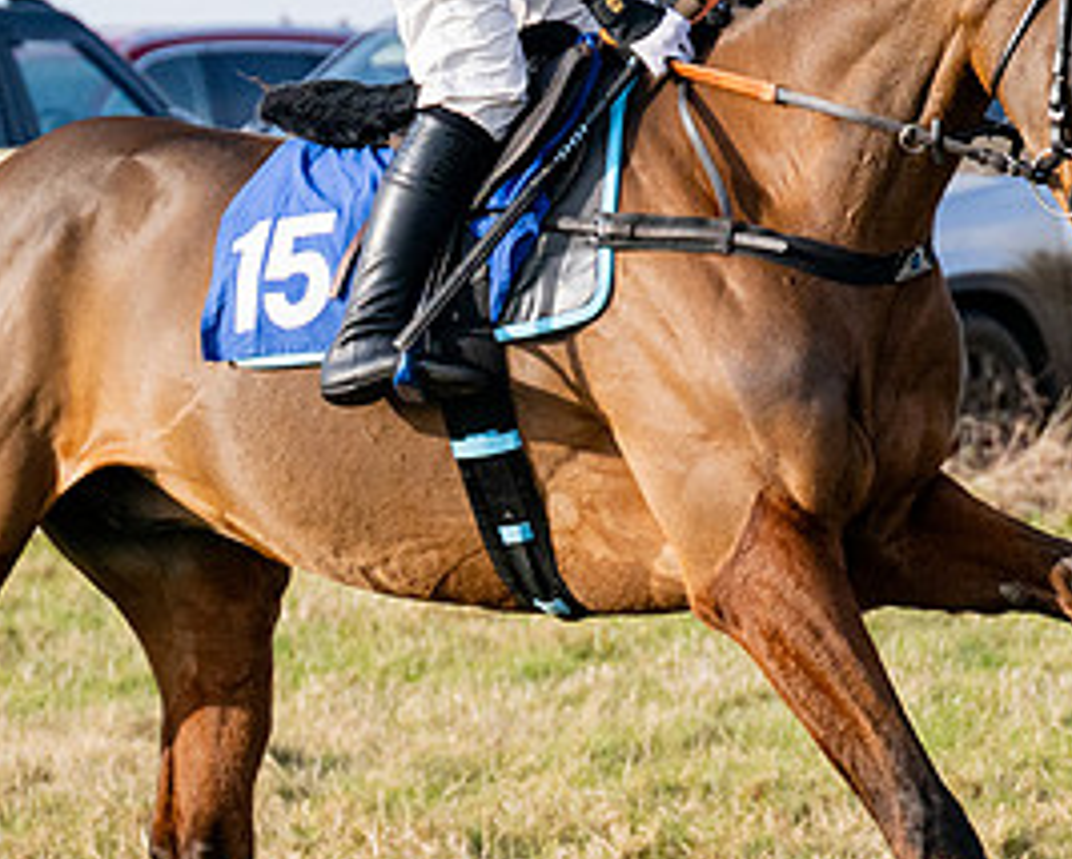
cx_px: 889
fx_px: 11621
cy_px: 369
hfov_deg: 5.3
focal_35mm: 366
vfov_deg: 4.2
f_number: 4
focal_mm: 98
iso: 400
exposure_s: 1/4000
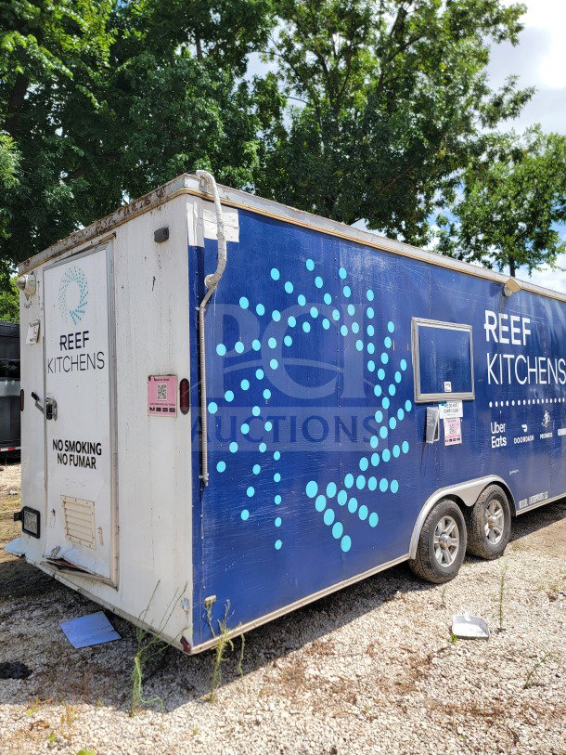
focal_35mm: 24
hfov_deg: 56.8
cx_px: 283
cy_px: 378
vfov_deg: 71.6
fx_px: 523
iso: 16
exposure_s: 1/588
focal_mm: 6.7
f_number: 1.8
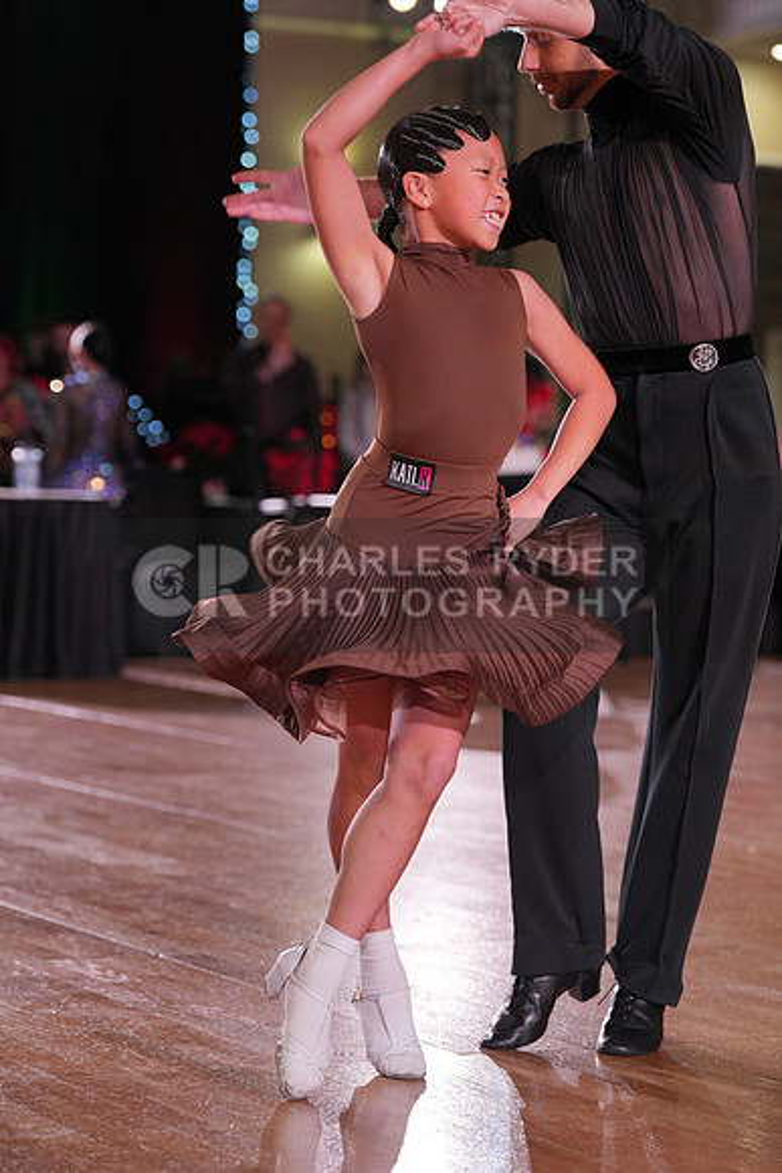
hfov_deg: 13.4
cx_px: 391
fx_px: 3321
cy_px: 586
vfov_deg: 20.0
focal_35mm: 102
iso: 1000
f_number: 4
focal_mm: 102
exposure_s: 1/400
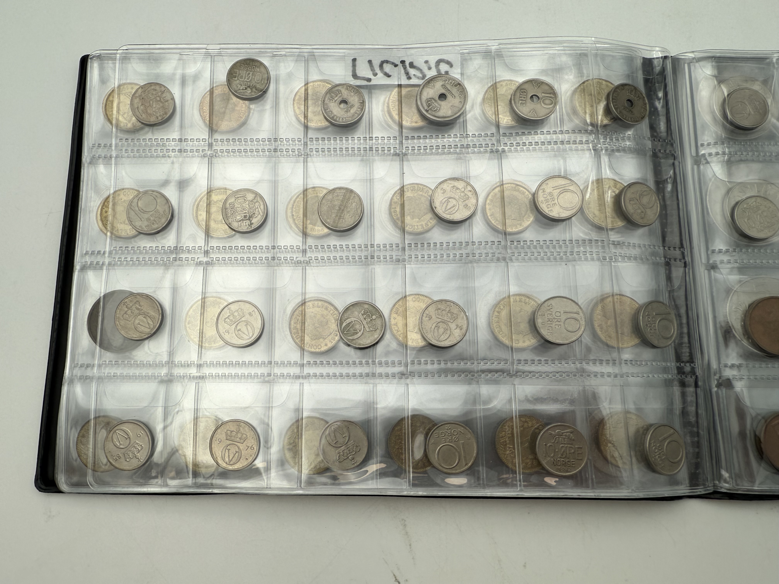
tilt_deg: -78.3
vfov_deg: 56.8
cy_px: 292
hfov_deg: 71.6
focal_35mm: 24
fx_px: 540
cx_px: 390
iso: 40
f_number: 2.2
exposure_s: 1/356
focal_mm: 2.22
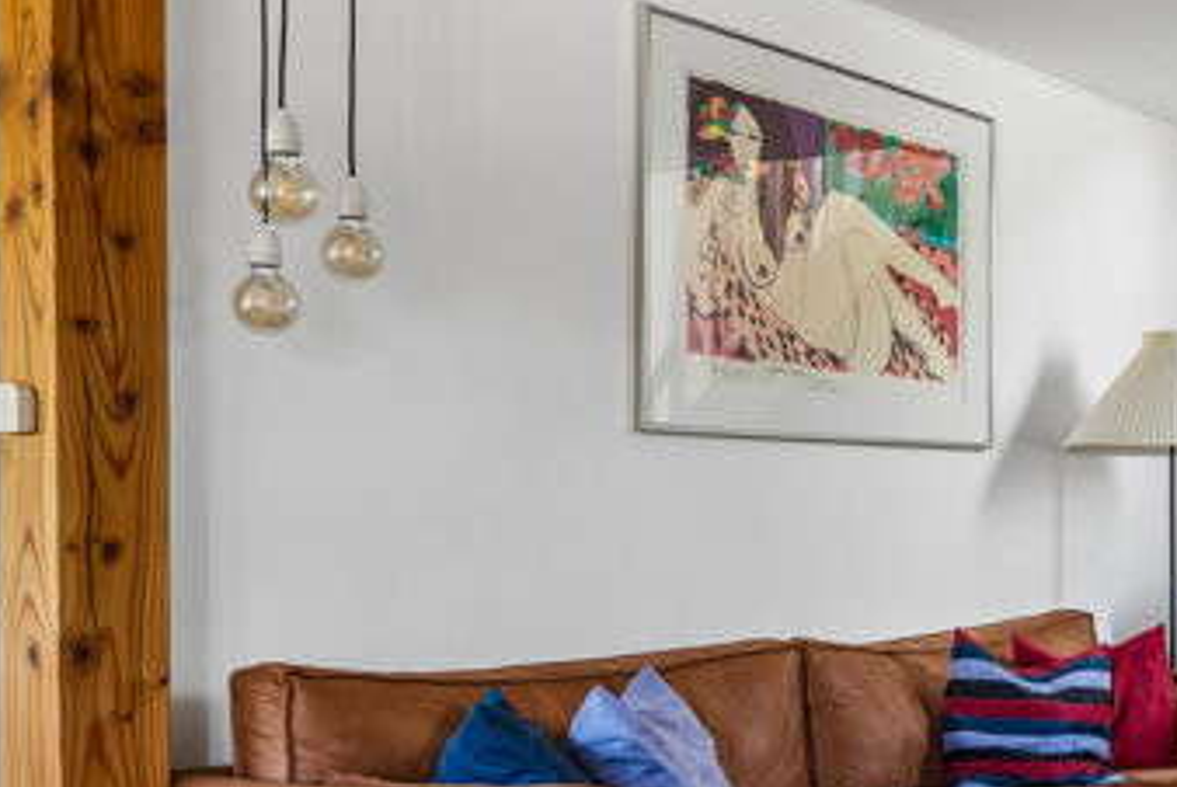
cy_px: 524
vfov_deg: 25.4
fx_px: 1740
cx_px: 1365
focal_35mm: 53
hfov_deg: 31.9
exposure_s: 1/5
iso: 200
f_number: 8
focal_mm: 15
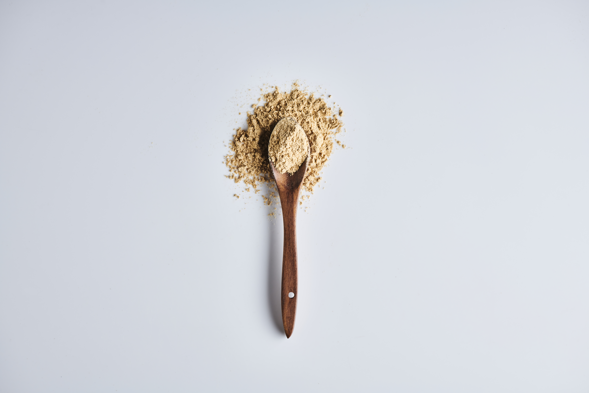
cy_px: 196
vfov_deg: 13.0
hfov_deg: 19.5
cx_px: 294
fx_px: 1718
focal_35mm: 105
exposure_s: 1/125
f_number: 9
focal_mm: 105
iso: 64
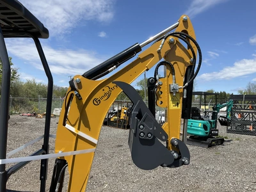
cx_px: 128
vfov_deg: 48.2
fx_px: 214
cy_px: 96
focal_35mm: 29
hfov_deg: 61.7
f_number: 1.8
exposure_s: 1/1848
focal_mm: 3
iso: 25
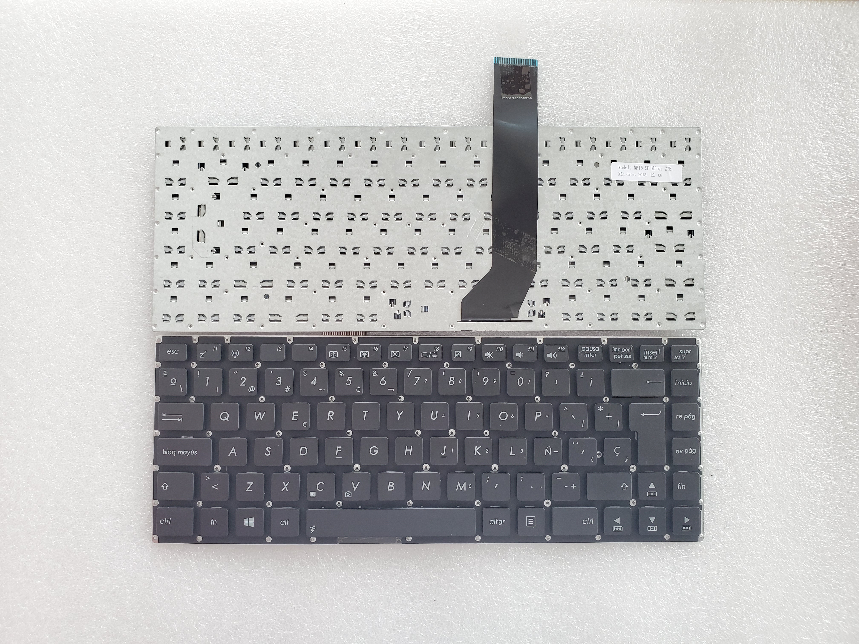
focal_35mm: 26
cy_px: 322
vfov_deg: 53.1
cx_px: 430
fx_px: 645
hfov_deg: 67.3
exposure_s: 1/50
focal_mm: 4.3
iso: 200
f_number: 2.4
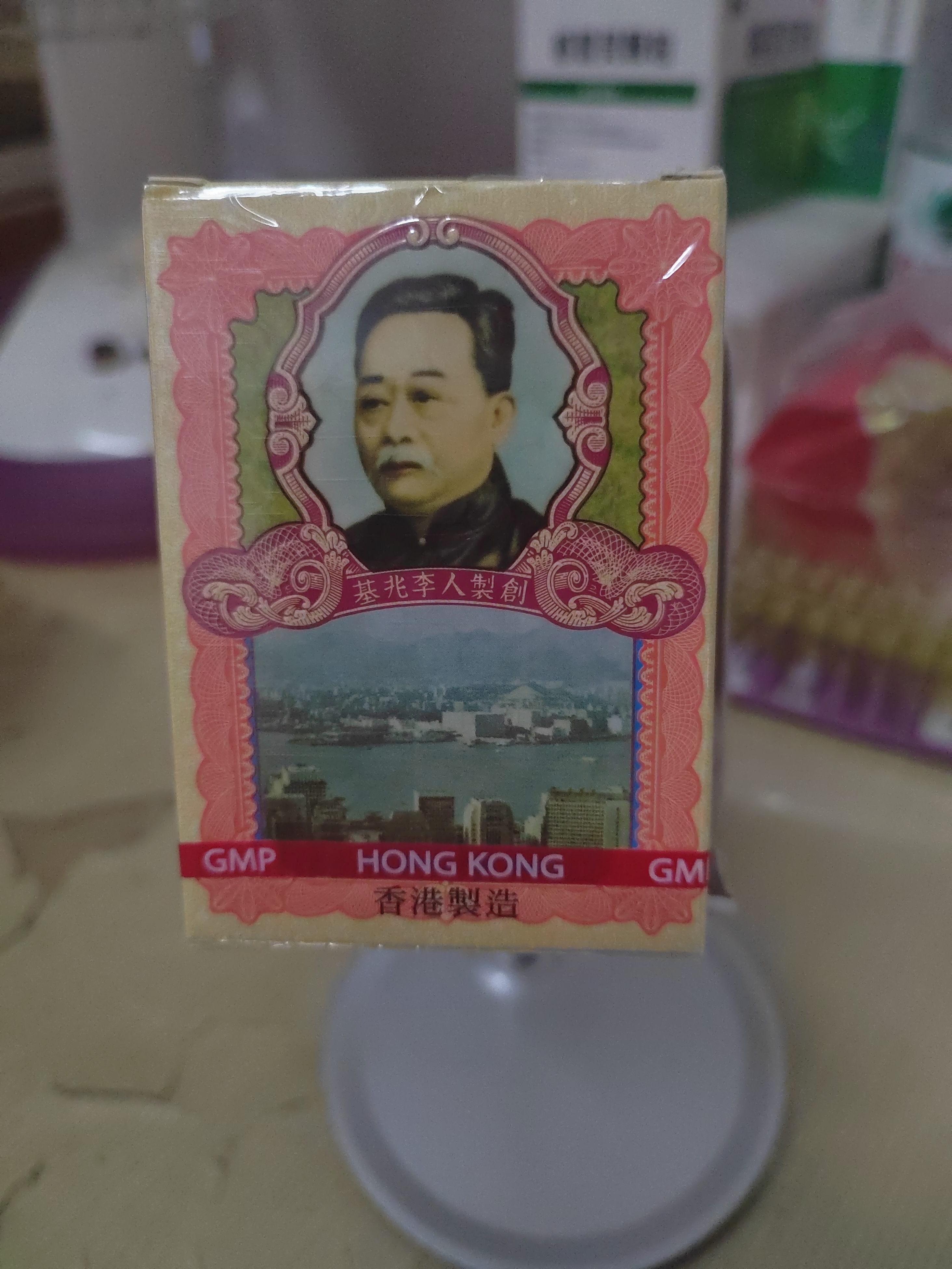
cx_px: 476
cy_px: 634
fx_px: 843
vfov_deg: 73.9
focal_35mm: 23
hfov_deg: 58.9
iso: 3463
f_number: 1.9
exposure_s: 1/60
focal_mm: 5.52
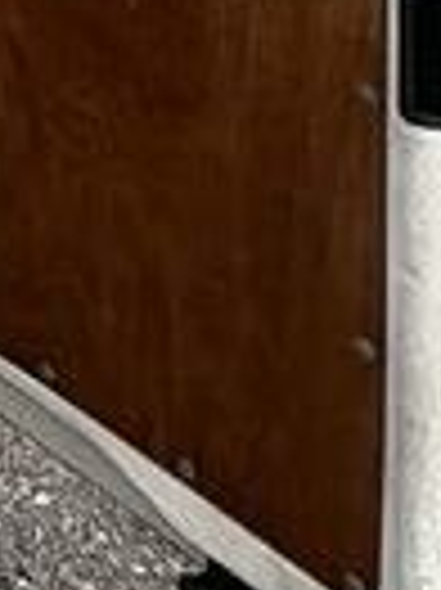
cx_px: -963
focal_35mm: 96
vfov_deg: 17.3
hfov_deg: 10.2
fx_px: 1633
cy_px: -423
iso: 40
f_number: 2.2
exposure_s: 1/518
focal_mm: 2.22
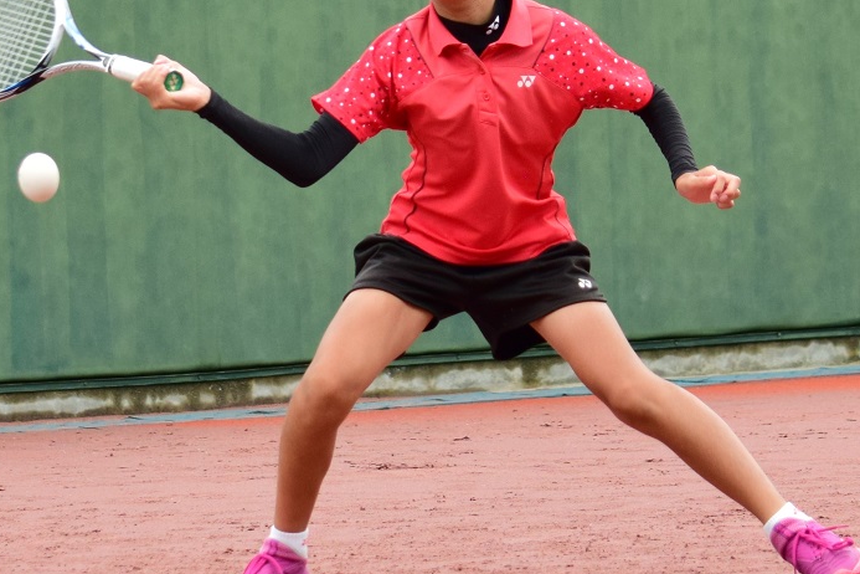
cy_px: 235
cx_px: 388
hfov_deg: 11.1
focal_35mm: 186
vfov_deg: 7.4
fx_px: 4443
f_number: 4.5
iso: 500
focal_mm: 86
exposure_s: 1/1250
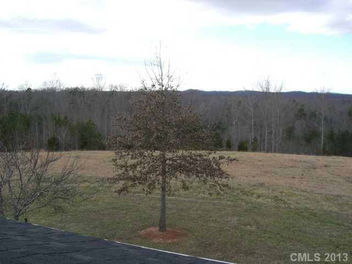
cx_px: 176
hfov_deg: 49.0
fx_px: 386
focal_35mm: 38
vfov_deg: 37.7
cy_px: 132
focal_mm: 6.2
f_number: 4.3
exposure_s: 1/200
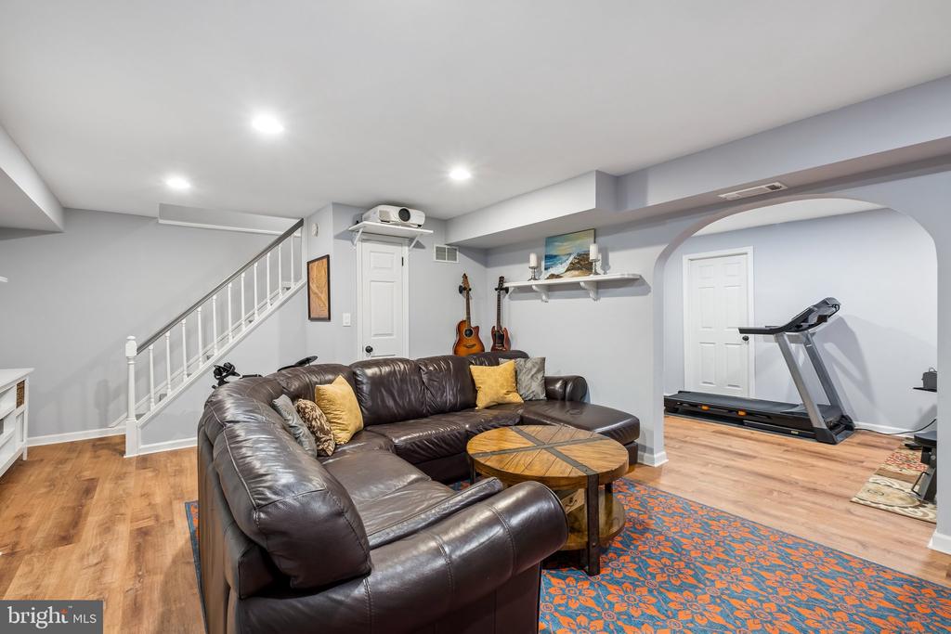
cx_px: 476
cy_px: 317
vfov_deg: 77.3
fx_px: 396
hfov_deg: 100.4
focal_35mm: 15
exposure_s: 1/1.25
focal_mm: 10
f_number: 8
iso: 250
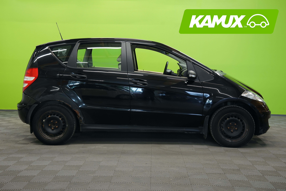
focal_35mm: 46
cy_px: 96
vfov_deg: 29.2
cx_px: 143
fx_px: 365
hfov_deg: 42.7
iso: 500
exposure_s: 1/15
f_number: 5.6
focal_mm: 46
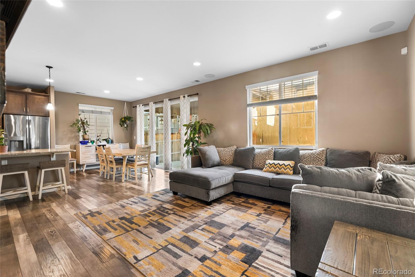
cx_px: 208
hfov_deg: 96.7
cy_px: 138
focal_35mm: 16
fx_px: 184
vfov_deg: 73.7
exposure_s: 1.3
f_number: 8
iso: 320
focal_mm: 16
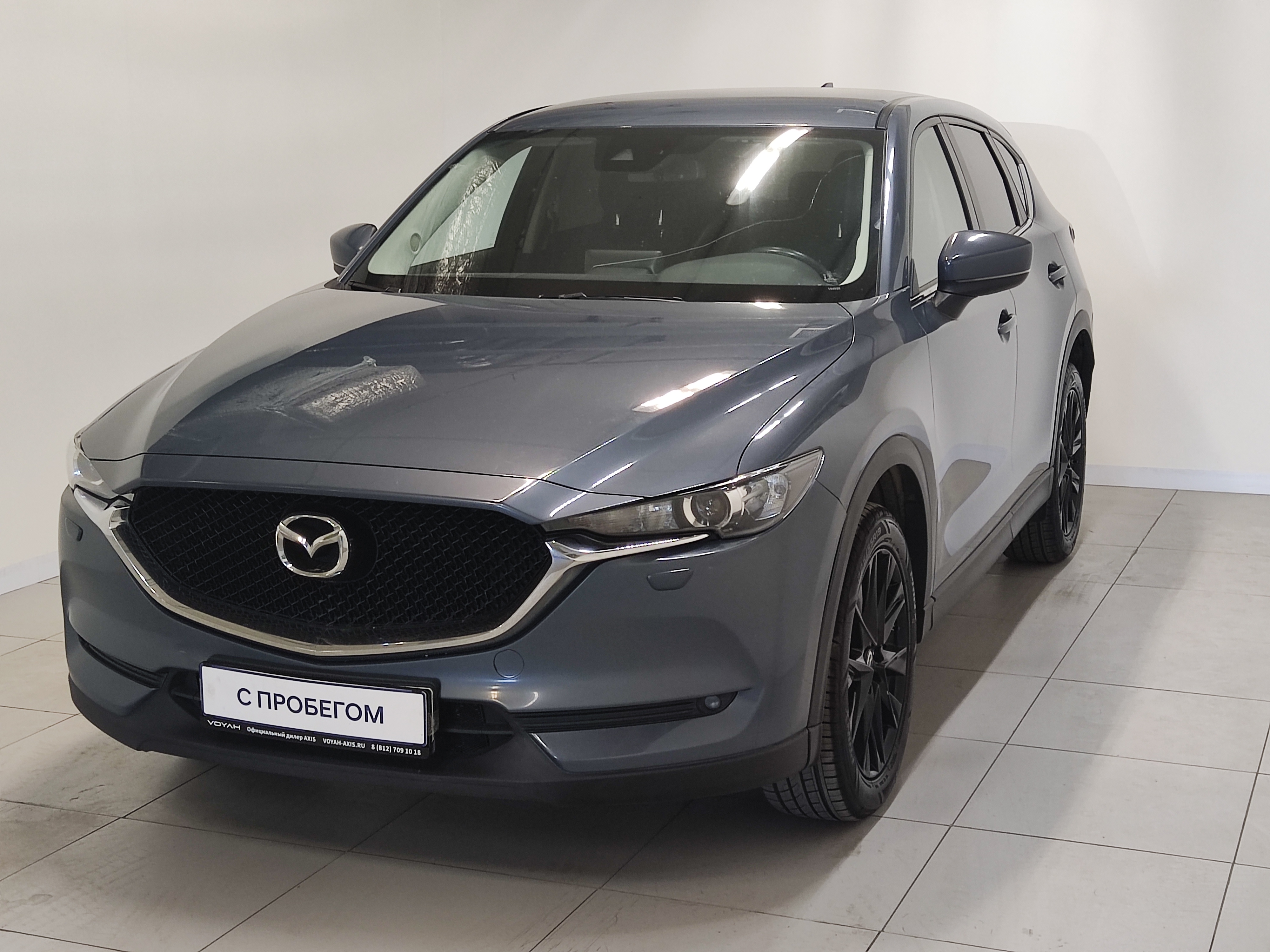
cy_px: 476
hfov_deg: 37.5
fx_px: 1871
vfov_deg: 28.6
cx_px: 635
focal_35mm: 51
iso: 207
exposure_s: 1/50
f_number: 1.79
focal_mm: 4.74
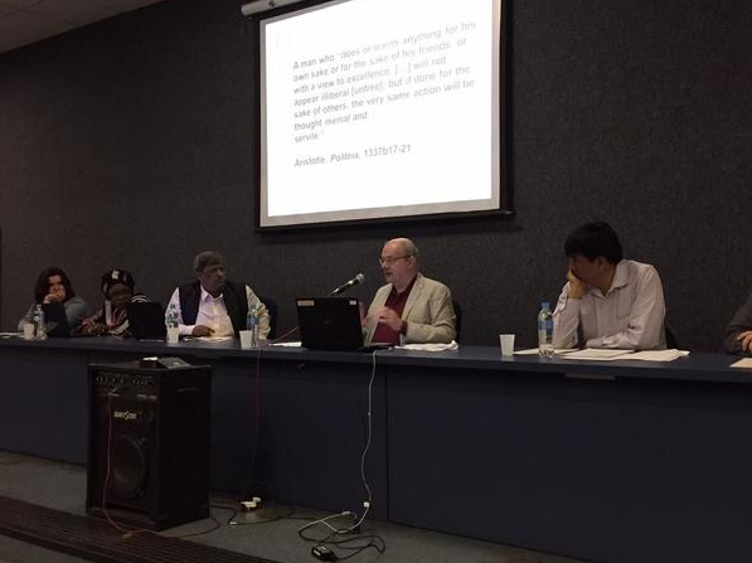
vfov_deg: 40.6
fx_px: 760
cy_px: 304
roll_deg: +0.6
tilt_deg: +0.6
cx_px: 437
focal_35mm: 35
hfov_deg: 52.4
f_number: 2.2
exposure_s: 1/20
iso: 250
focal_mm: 4.15
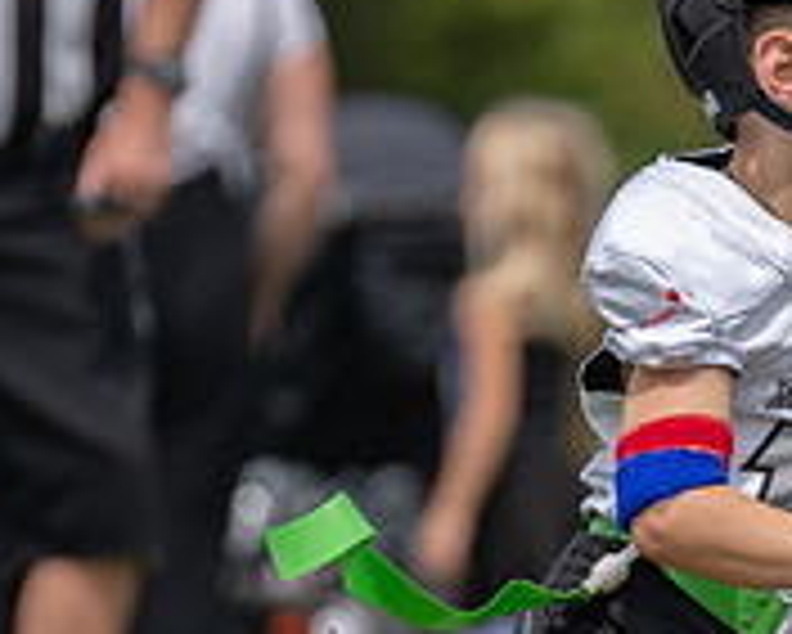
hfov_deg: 2.2
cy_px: 574
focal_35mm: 875
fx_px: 20521
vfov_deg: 1.8
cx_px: 865
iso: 100
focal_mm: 200
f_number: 3.5
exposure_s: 1/1600
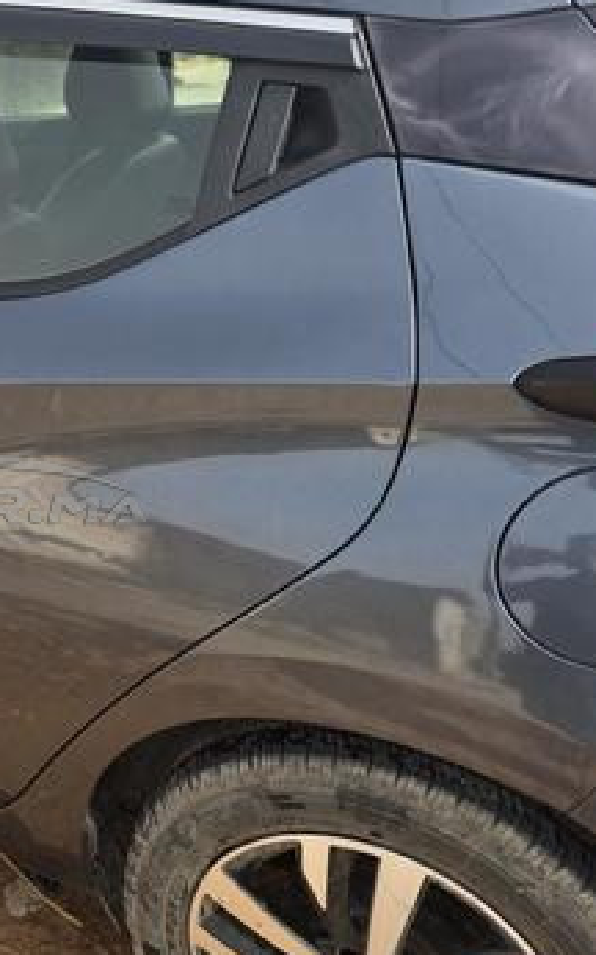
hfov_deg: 25.4
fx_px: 1196
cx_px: -97
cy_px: 468
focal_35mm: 46
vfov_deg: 43.5
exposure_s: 1/719
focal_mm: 6.3
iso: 25
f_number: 1.7
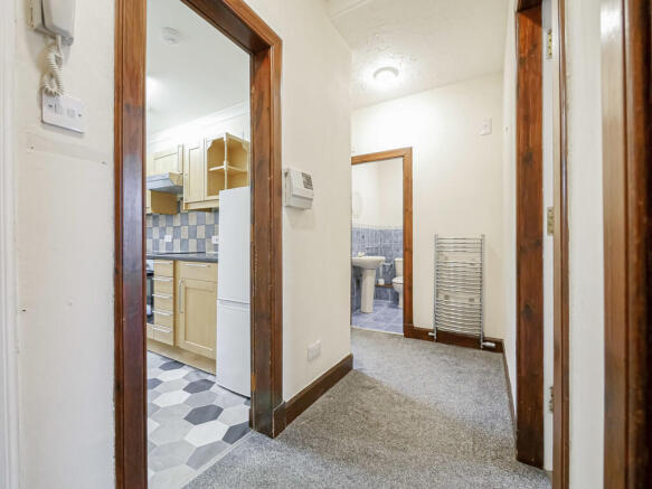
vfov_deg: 85.7
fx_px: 264
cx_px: 326
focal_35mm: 14
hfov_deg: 102.1
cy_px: 244
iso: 2500
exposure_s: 1/60
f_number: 4
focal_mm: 7
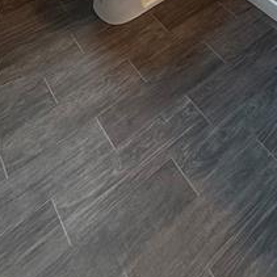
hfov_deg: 37.5
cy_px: -209
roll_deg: -0.1
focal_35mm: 45
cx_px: 161
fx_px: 407
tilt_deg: -11.8
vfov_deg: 22.9
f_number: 2.2
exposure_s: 1/120
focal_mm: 2.22
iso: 80
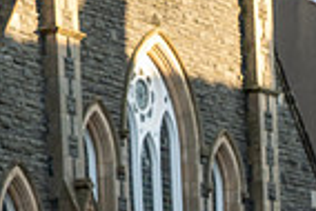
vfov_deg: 3.7
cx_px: 413
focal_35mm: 364
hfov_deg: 5.6
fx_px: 3198
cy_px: 483
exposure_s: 1/800
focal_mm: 70
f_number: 3.5
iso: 400
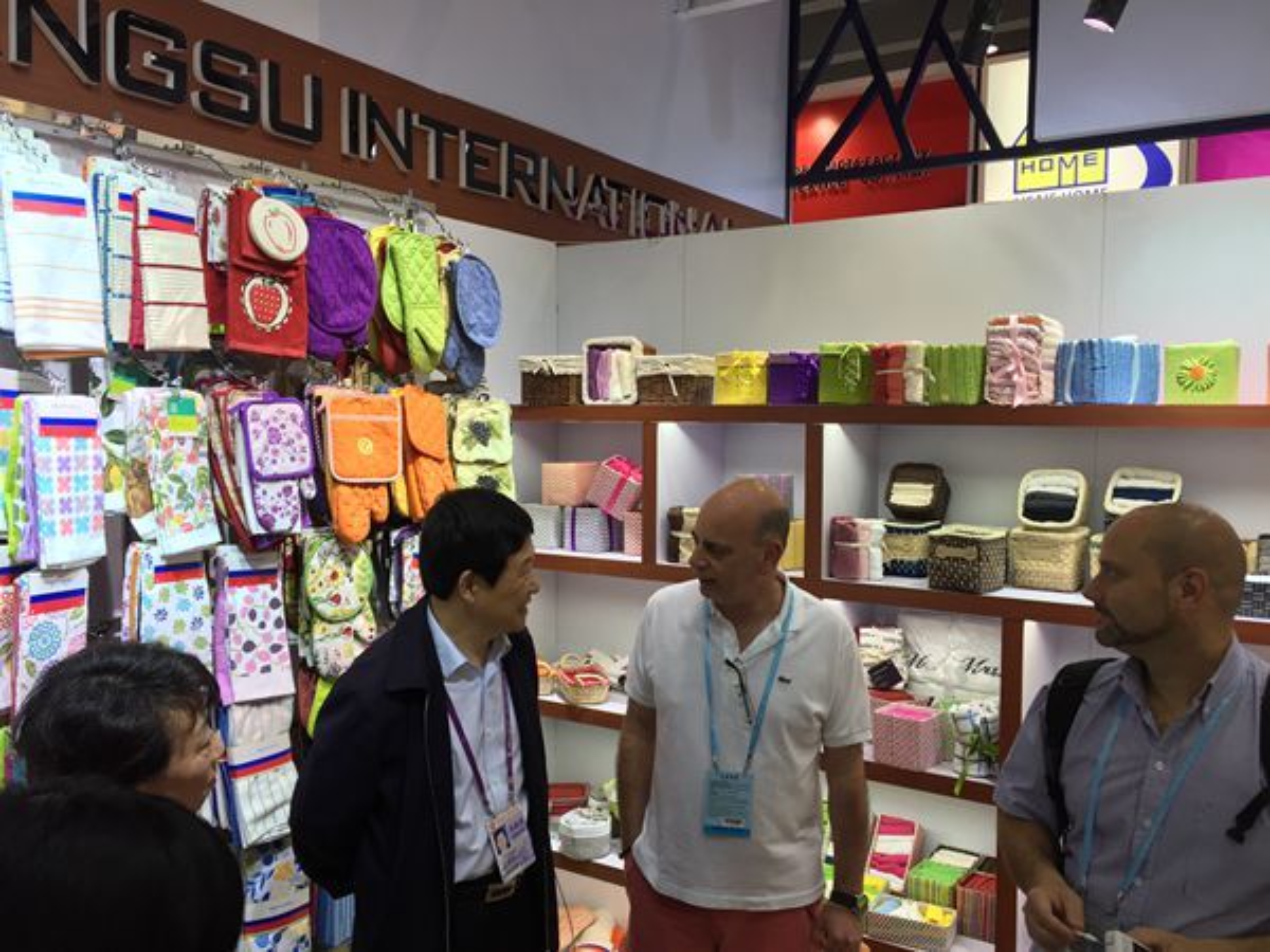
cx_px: 635
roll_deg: -1.4
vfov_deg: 48.2
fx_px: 1064
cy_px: 476
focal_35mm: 29
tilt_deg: -4.1
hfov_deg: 61.7
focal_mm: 4.15
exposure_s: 1/100
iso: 50
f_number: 2.2
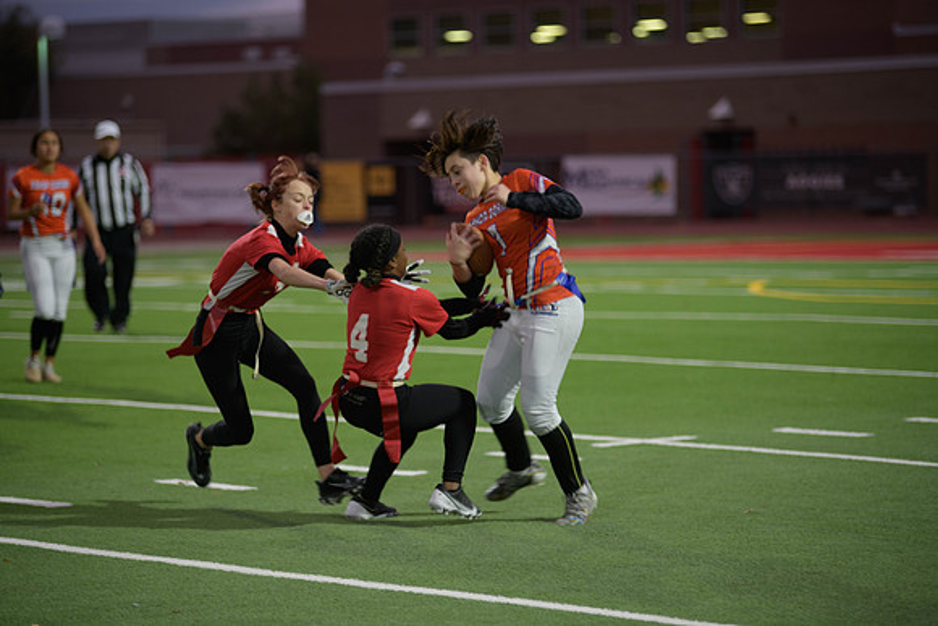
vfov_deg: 9.5
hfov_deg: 14.2
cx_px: 469
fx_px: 3779
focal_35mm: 145
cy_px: 313
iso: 500
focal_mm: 145
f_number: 2.8
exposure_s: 1/200
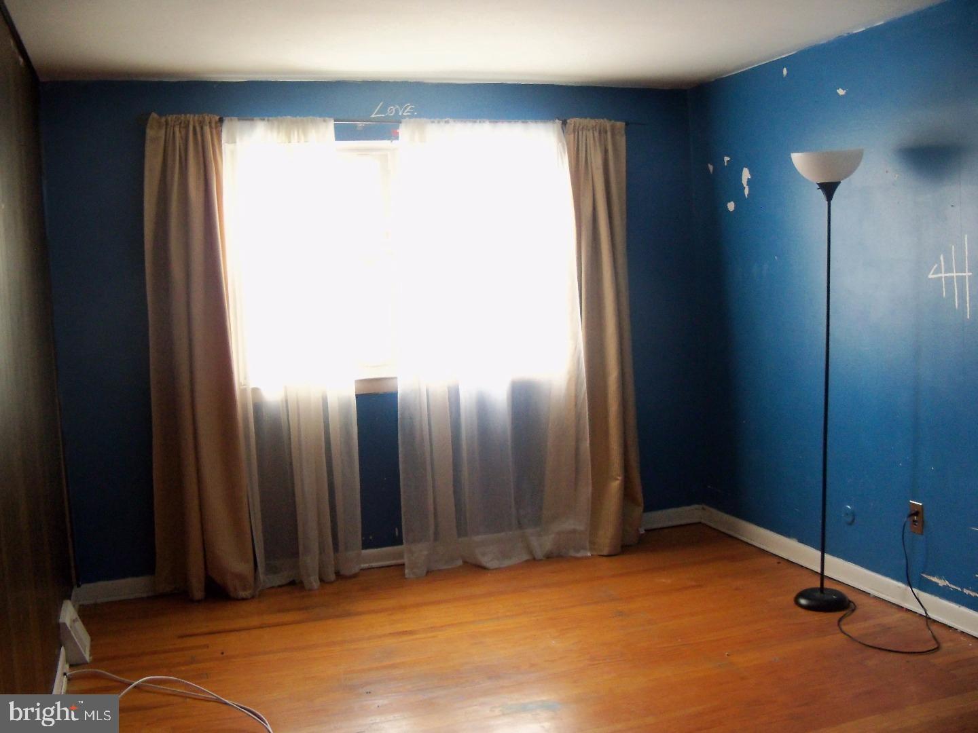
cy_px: 366
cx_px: 489
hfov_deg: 52.6
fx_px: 989
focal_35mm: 35
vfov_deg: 40.7
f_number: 3.5
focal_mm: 6.2
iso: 400
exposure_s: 1/30
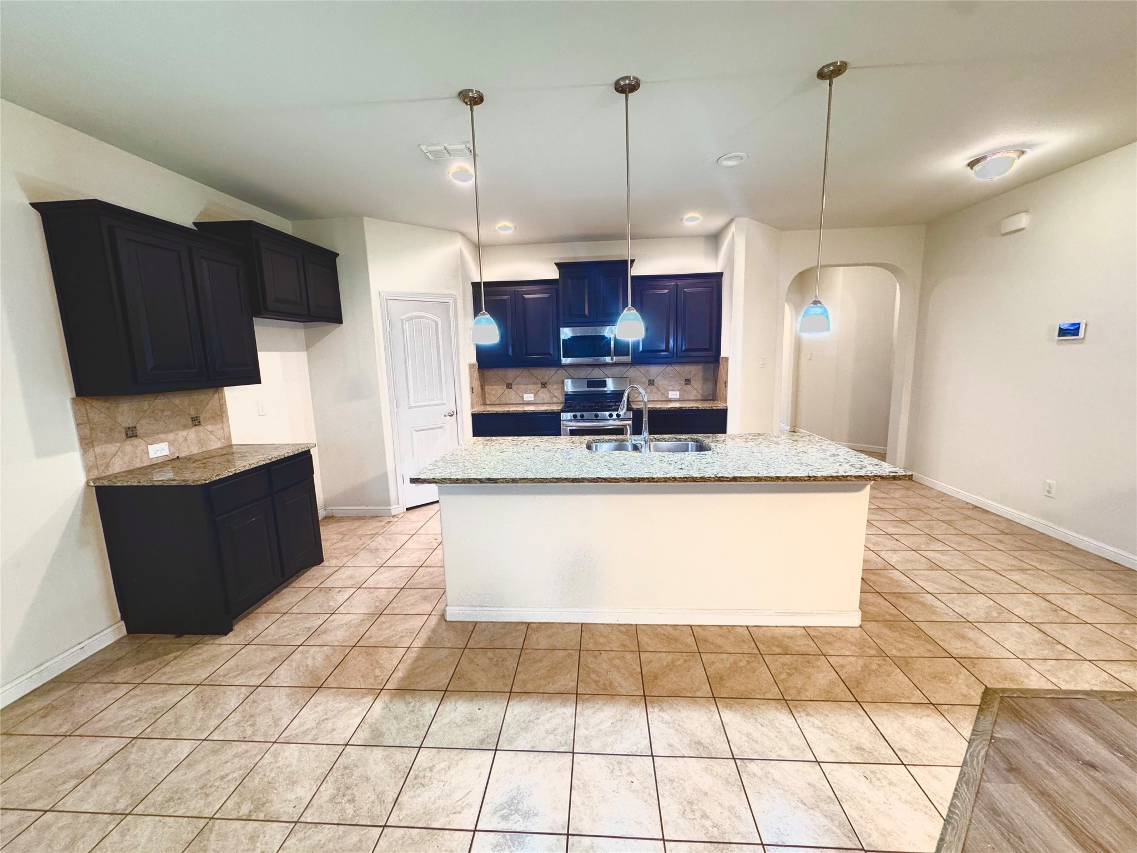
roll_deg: +1.5
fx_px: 460
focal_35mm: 14
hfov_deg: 102.1
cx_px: 568
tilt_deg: -9.7
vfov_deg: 85.7
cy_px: 426
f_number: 2.2
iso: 250
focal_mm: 2.22
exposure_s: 1/60
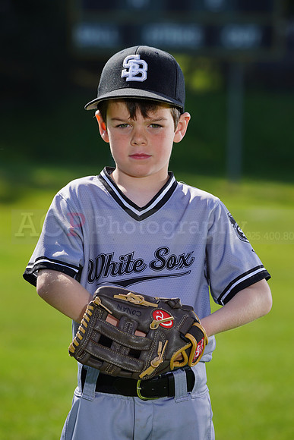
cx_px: 147
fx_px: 3207
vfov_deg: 7.9
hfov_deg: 5.2
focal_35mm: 262
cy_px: 220
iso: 100
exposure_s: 1/250
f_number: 8
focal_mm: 262
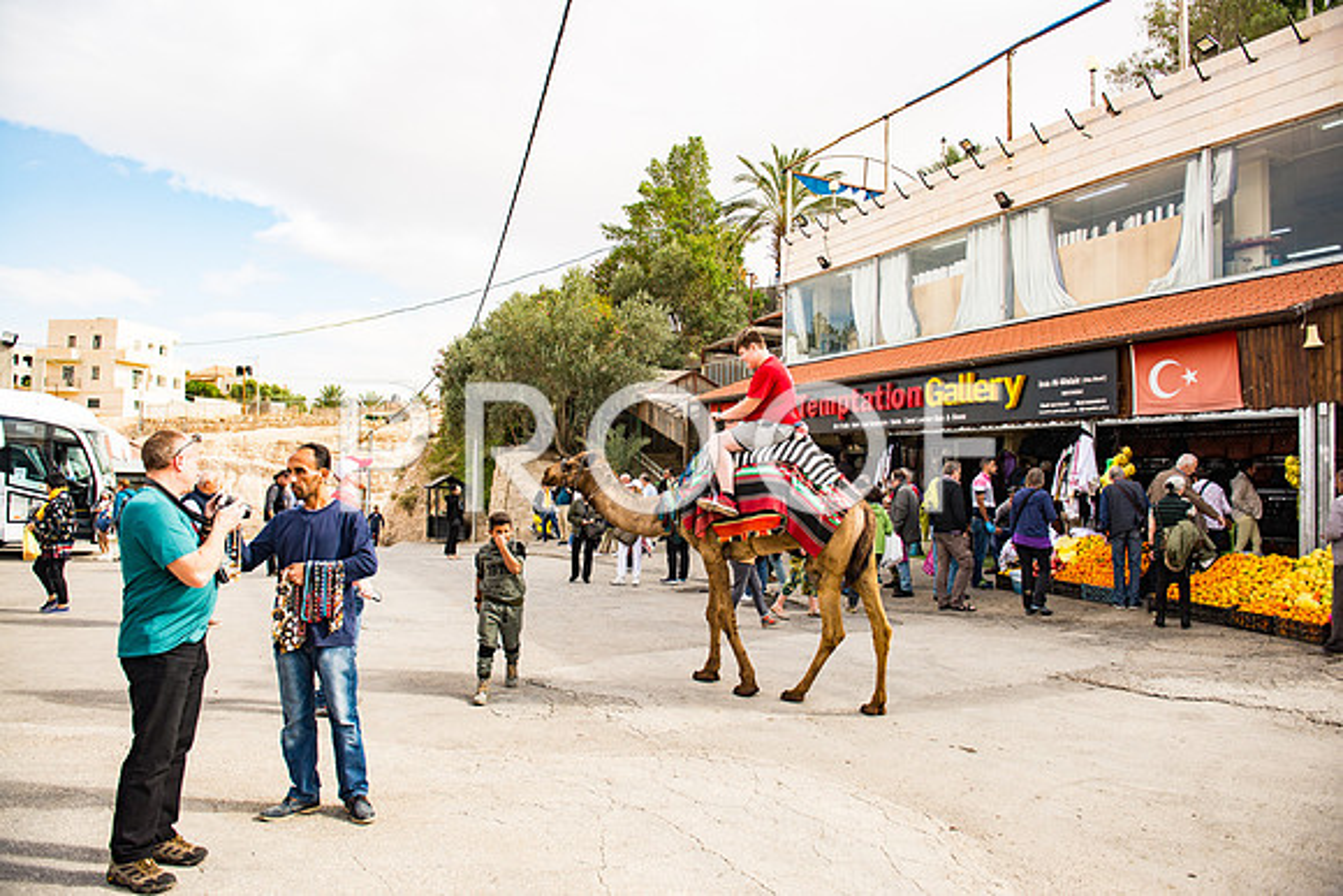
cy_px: 448
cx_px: 672
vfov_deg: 53.2
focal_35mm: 24
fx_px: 896
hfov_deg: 73.7
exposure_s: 1/1600
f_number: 2.8
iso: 200
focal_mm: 24
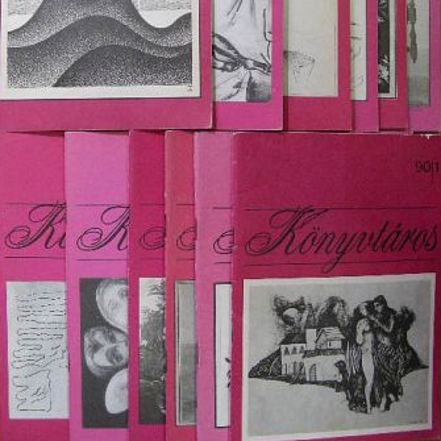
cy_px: 151
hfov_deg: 34.7
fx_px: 706
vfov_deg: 34.4
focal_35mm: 49
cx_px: 221
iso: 188
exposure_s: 1/30
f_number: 3.5
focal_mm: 6.8
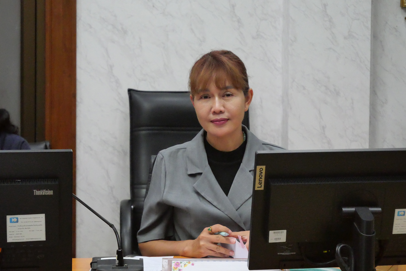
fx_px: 1162
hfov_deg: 19.8
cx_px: 203
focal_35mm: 103
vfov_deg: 13.3
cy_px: 136
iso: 6400
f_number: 5.6
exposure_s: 1/160
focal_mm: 50
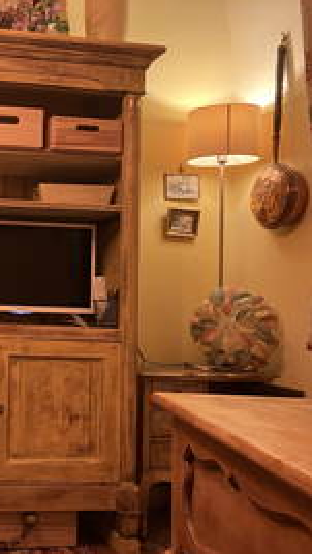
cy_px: 277
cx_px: -58
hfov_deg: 26.1
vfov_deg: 49.4
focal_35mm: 41
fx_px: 602
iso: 250
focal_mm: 3.99
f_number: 1.8
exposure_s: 1/33
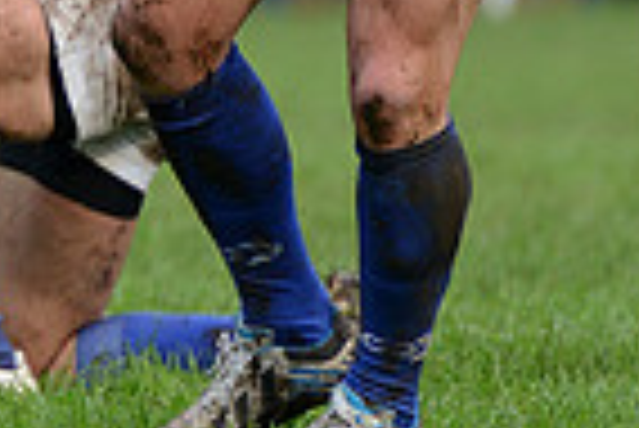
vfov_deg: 1.2
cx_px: -333
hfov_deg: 1.8
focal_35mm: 1142
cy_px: -241
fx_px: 20291
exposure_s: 1/800
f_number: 4
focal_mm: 280
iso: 500
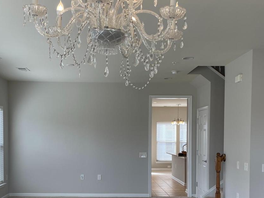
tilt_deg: -0.4
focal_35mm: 45
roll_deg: +0.7
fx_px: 343
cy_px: 144
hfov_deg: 42.0
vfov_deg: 31.7
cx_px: 114
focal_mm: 4.2
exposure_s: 1/190
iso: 32
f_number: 1.6
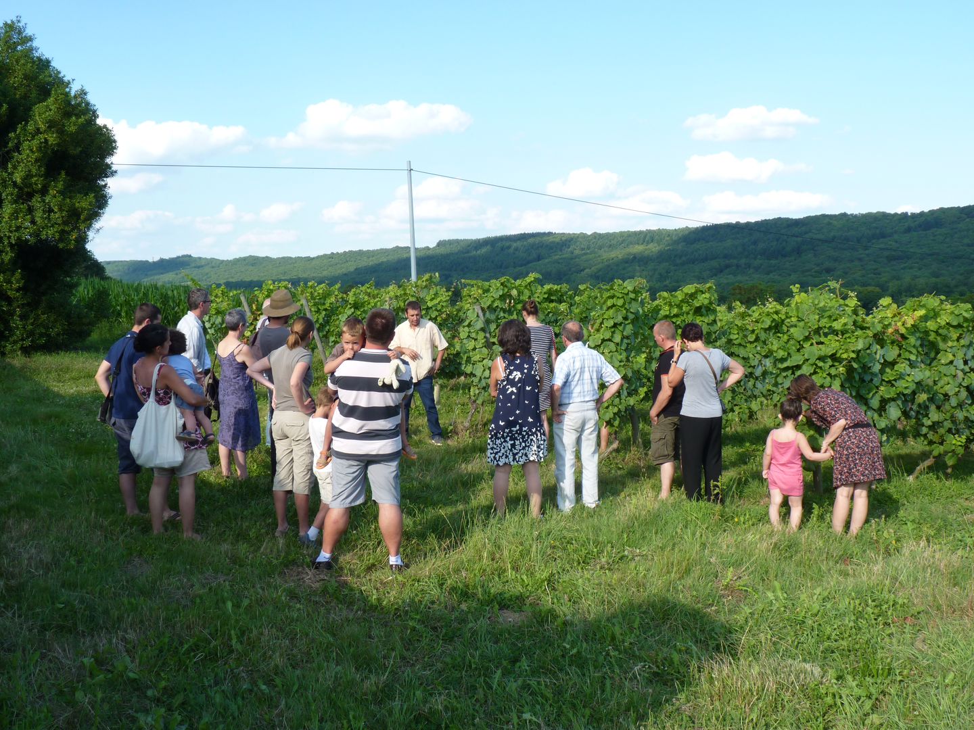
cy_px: 365
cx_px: 487
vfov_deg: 41.8
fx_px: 957
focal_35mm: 34
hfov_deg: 54.0
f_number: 4.5
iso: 80
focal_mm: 6
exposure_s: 1/200
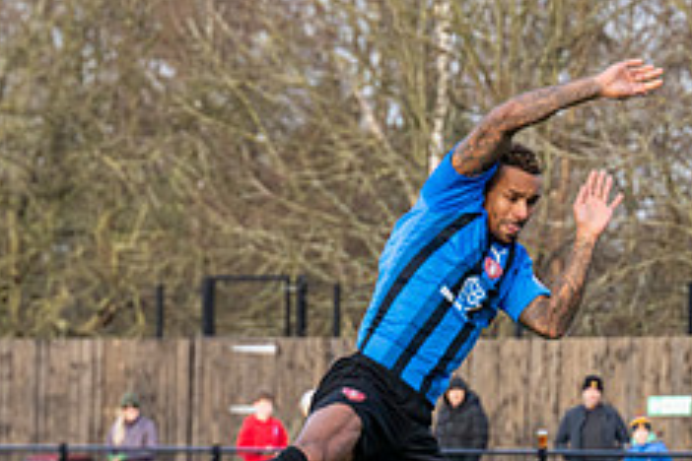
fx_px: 10283
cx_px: -436
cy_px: 667
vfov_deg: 2.6
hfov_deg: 3.8
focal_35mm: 535
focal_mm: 145
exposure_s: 1/1000
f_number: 4
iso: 400
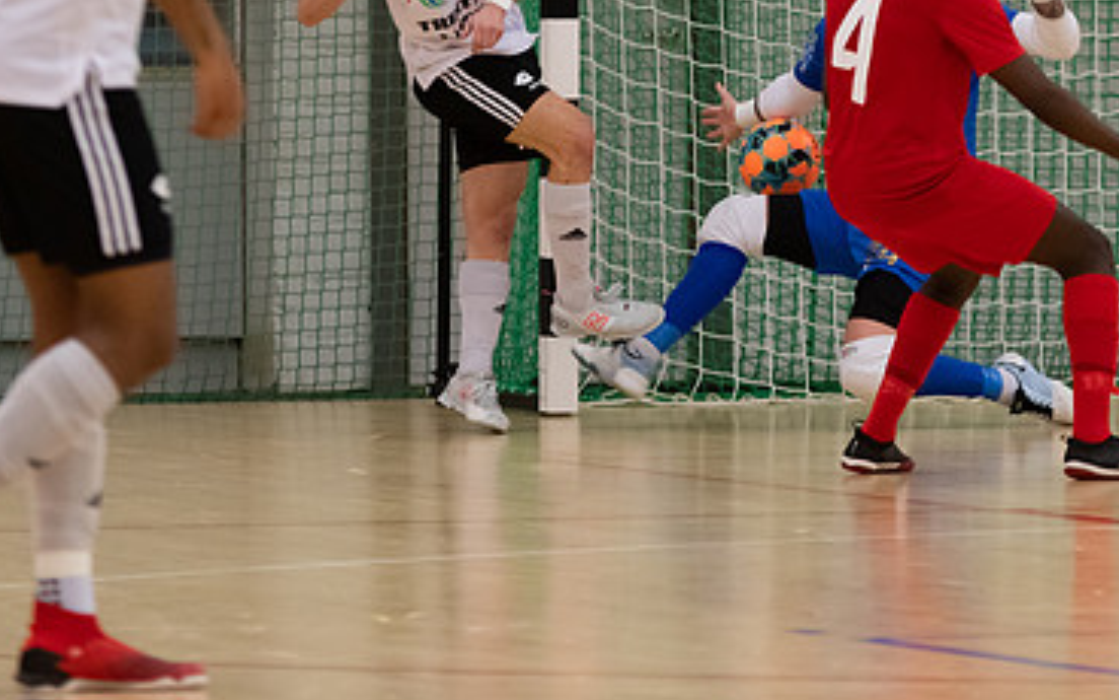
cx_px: 1064
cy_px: 342
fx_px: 13174
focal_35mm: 432
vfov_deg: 3.0
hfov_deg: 4.9
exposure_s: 1/800
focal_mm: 140
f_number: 3.2
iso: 800
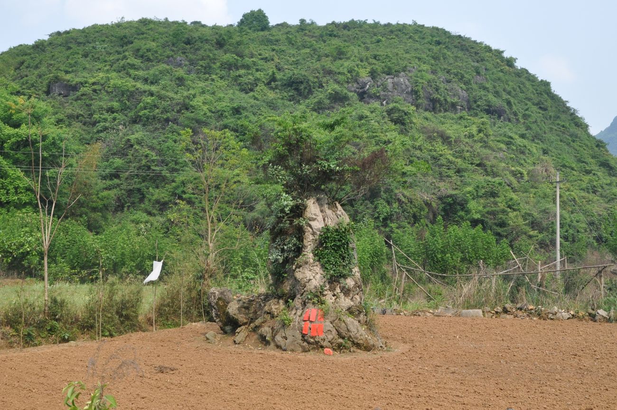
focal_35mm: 42
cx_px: 308
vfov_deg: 31.8
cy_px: 205
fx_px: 719
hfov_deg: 46.5
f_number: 10
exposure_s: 1/400
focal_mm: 28
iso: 800
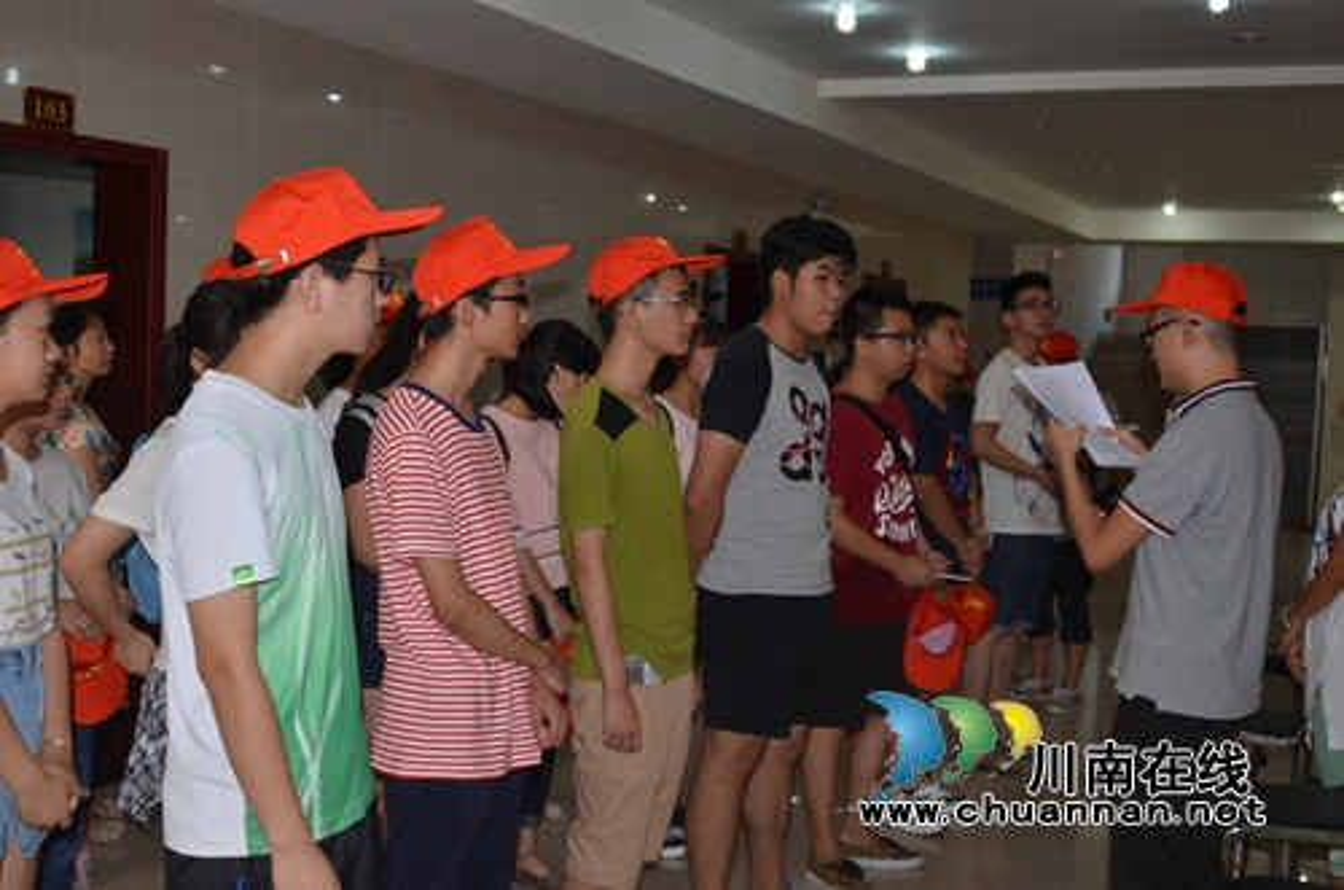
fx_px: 1565
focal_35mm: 42
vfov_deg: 31.7
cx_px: 672
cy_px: 445
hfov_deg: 46.5
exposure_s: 1/60
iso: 100
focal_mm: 28
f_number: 3.5
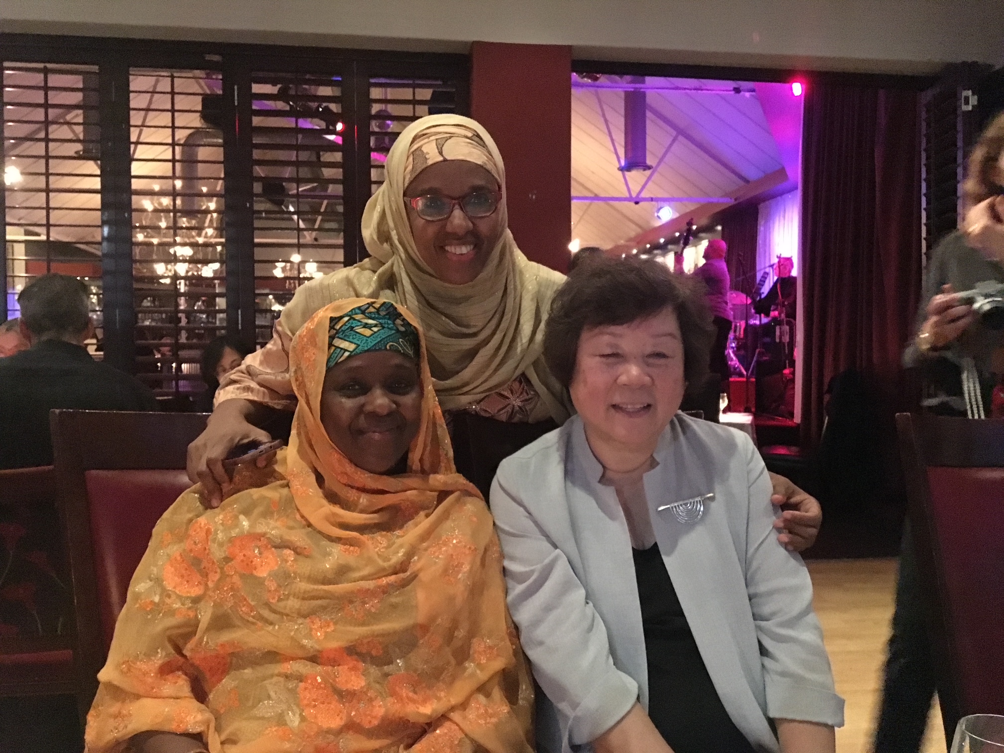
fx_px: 841
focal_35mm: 29
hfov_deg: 61.7
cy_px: 376
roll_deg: -0.3
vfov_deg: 48.2
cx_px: 502
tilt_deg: -1.2
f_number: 2.2
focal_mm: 4.15
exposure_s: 1/17
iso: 1600
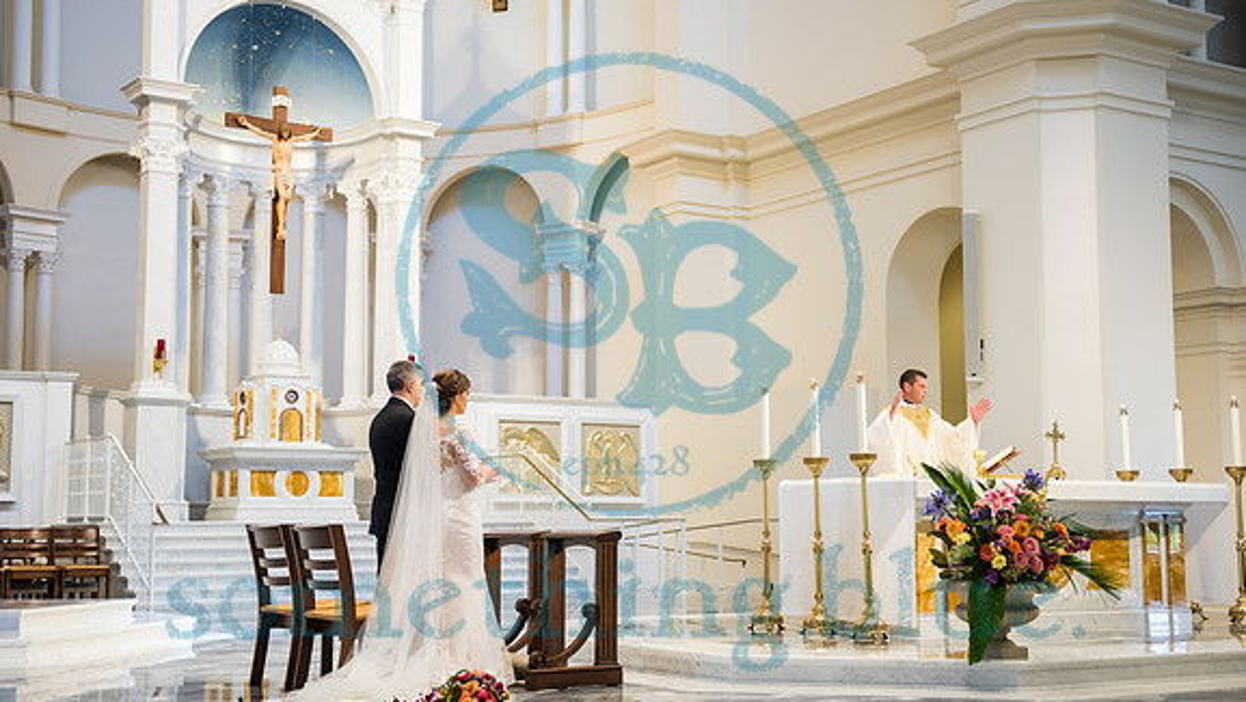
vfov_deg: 23.5
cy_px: 362
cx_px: 619
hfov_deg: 40.6
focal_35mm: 51
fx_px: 1686
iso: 1000
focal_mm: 48
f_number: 2.8
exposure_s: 1/200
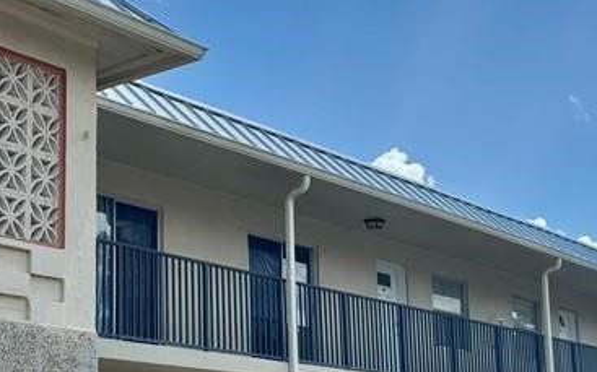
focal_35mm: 71
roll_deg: -0.1
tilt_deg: +10.3
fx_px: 1155
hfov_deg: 27.8
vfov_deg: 18.3
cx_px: 52
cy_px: 245
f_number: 1.78
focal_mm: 6.76
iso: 80
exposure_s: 1/5814
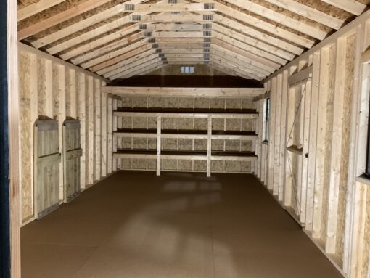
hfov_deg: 61.6
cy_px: 139
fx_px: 310
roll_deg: -1.7
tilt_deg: -5.8
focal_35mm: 29
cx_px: 185
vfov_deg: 48.3
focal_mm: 3
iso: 320
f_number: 1.8
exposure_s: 1/40
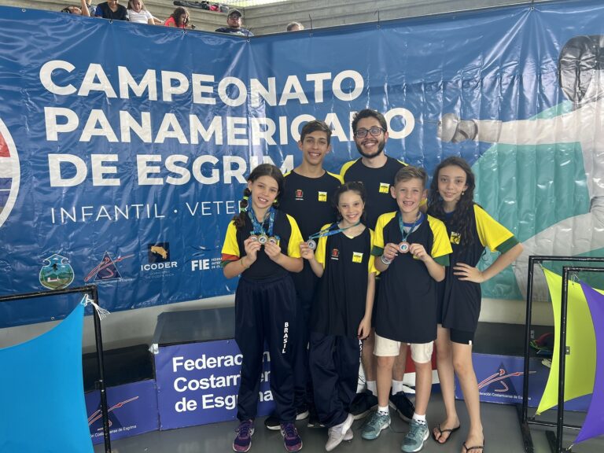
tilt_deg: -7.1
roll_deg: +2.2
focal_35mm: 26
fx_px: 454
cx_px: 302
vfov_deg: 53.1
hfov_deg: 67.3
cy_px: 226
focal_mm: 5.7
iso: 50
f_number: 1.5
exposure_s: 1/121
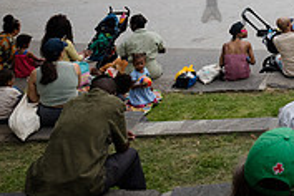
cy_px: -87
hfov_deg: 21.5
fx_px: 661
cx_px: 425
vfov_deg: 15.7
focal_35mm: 81
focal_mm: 24
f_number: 4.5
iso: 1000
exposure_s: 1/500
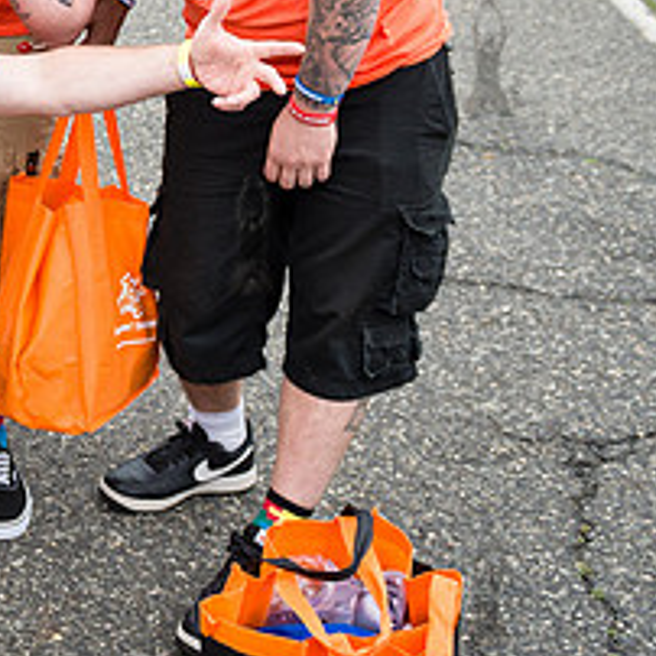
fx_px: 1651
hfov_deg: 20.6
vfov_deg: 21.3
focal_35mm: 77
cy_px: -66
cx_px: -185
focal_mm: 24
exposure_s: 1/800
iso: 200
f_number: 3.5
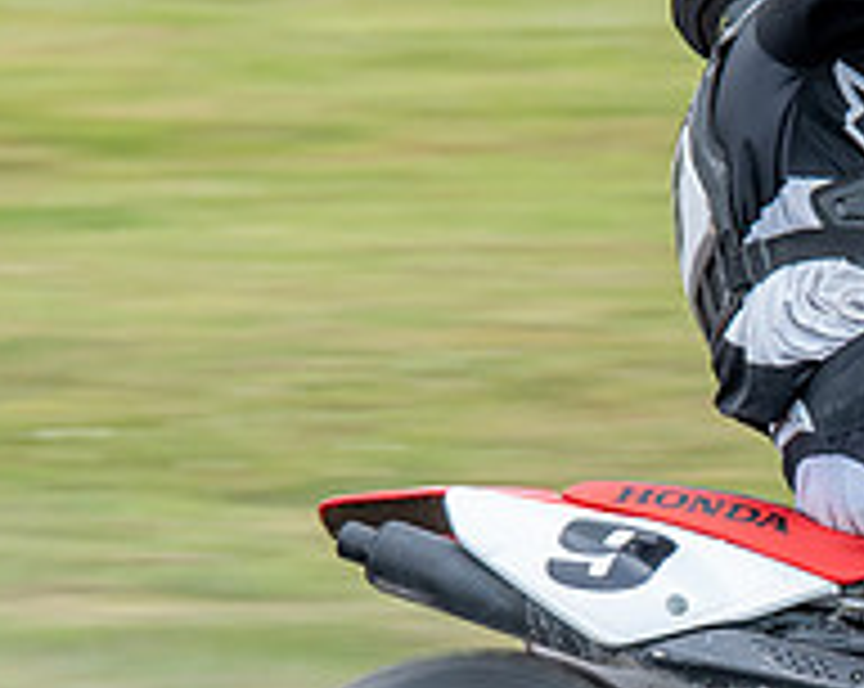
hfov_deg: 2.3
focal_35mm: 826
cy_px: 495
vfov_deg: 1.9
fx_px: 21090
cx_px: 1015
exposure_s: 1/200
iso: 200
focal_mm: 200
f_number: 7.1
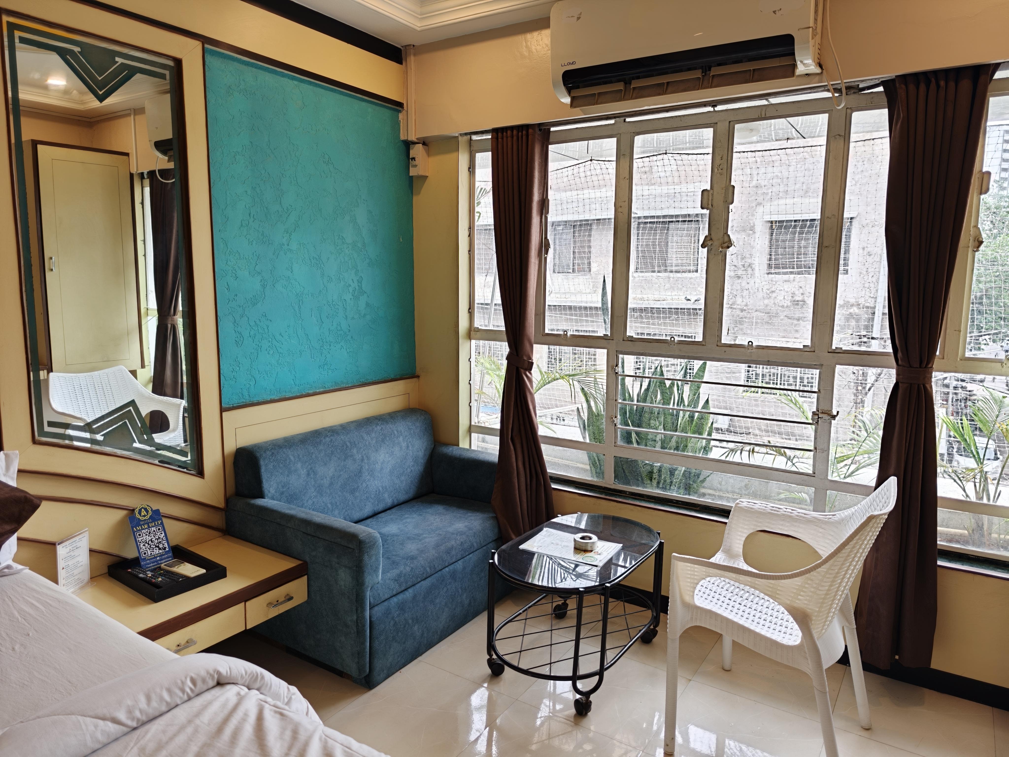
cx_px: 504
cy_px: 378
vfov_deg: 58.9
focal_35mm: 23
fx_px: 670
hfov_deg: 73.9
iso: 100
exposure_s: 1/100
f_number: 1.6
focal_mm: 6.06
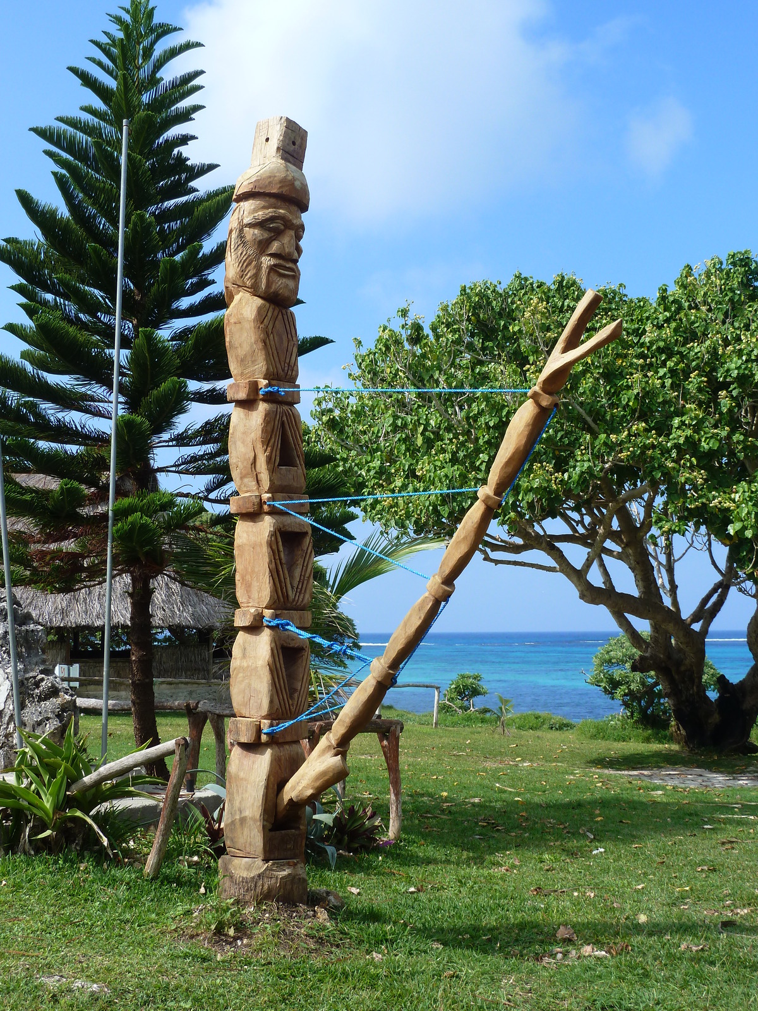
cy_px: 506
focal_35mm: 44
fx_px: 1285
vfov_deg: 42.9
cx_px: 379
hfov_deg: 32.9
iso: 80
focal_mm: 7.3
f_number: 4
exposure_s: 1/400
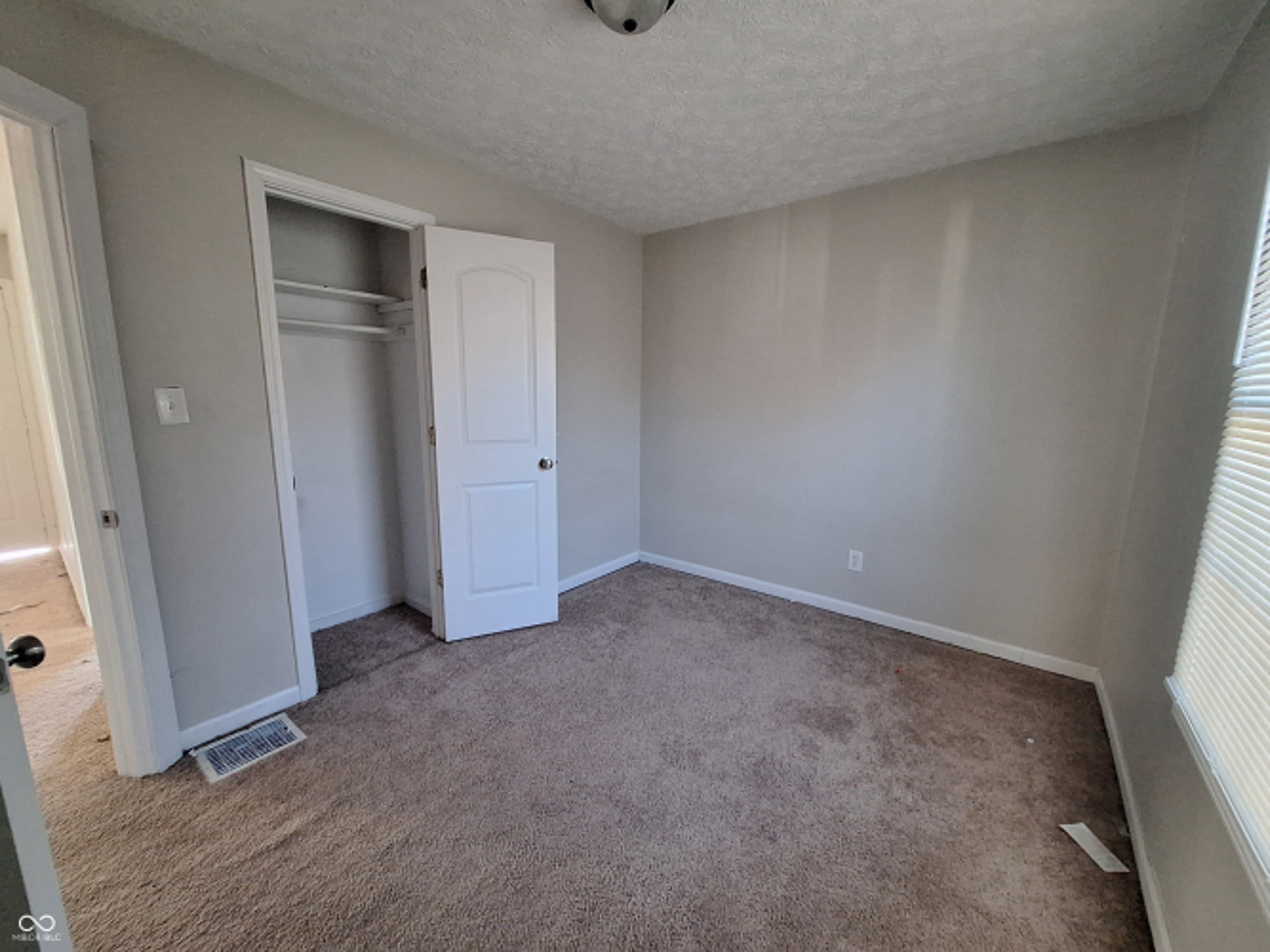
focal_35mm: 13
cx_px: 635
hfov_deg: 106.2
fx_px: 477
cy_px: 476
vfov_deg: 89.9
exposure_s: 1/25
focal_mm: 1.74
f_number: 2.2
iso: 320
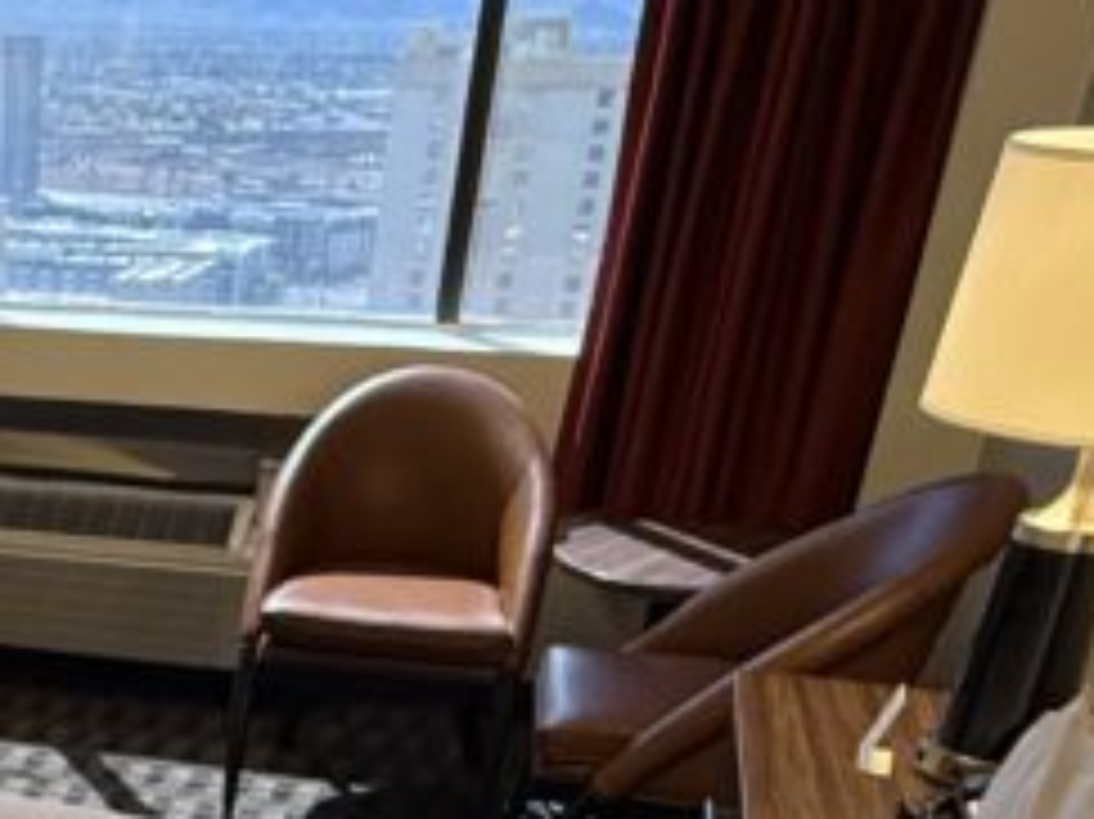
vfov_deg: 22.1
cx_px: -149
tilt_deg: -29.0
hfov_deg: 29.1
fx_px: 1864
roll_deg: -0.4
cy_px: 1080
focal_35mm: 59
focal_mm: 2.22
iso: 250
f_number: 2.2
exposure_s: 1/60
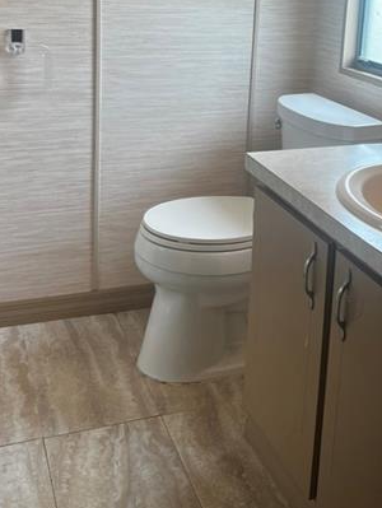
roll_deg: -3.9
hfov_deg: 28.9
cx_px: 262
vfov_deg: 36.6
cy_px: 89
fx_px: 735
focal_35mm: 50
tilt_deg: -10.5
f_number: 1.5
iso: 32
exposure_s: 1/120
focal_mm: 5.7
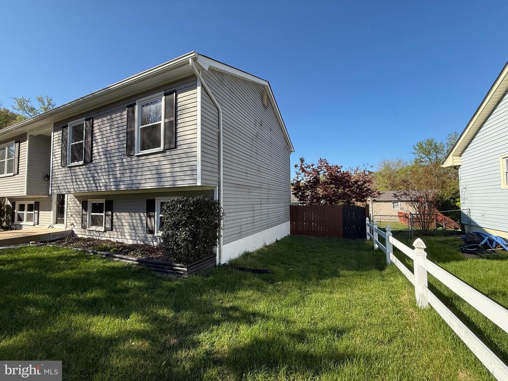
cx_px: 254
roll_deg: +0.3
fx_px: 205
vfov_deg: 85.7
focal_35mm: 14
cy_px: 190
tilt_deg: +4.0
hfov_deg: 102.1
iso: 50
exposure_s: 1/770
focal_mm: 2.22
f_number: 2.2
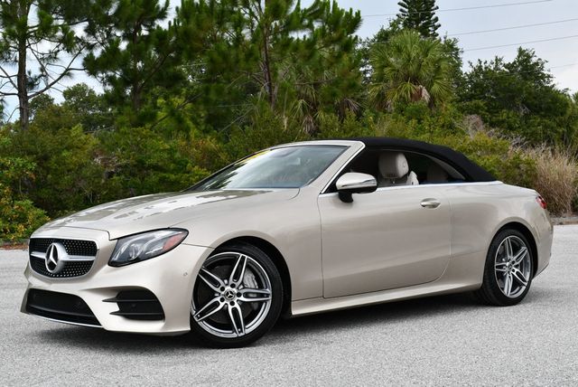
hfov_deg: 38.2
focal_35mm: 52
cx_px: 289
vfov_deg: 26.0
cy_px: 194
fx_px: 836
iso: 140
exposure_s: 1/250
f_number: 8
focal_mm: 26
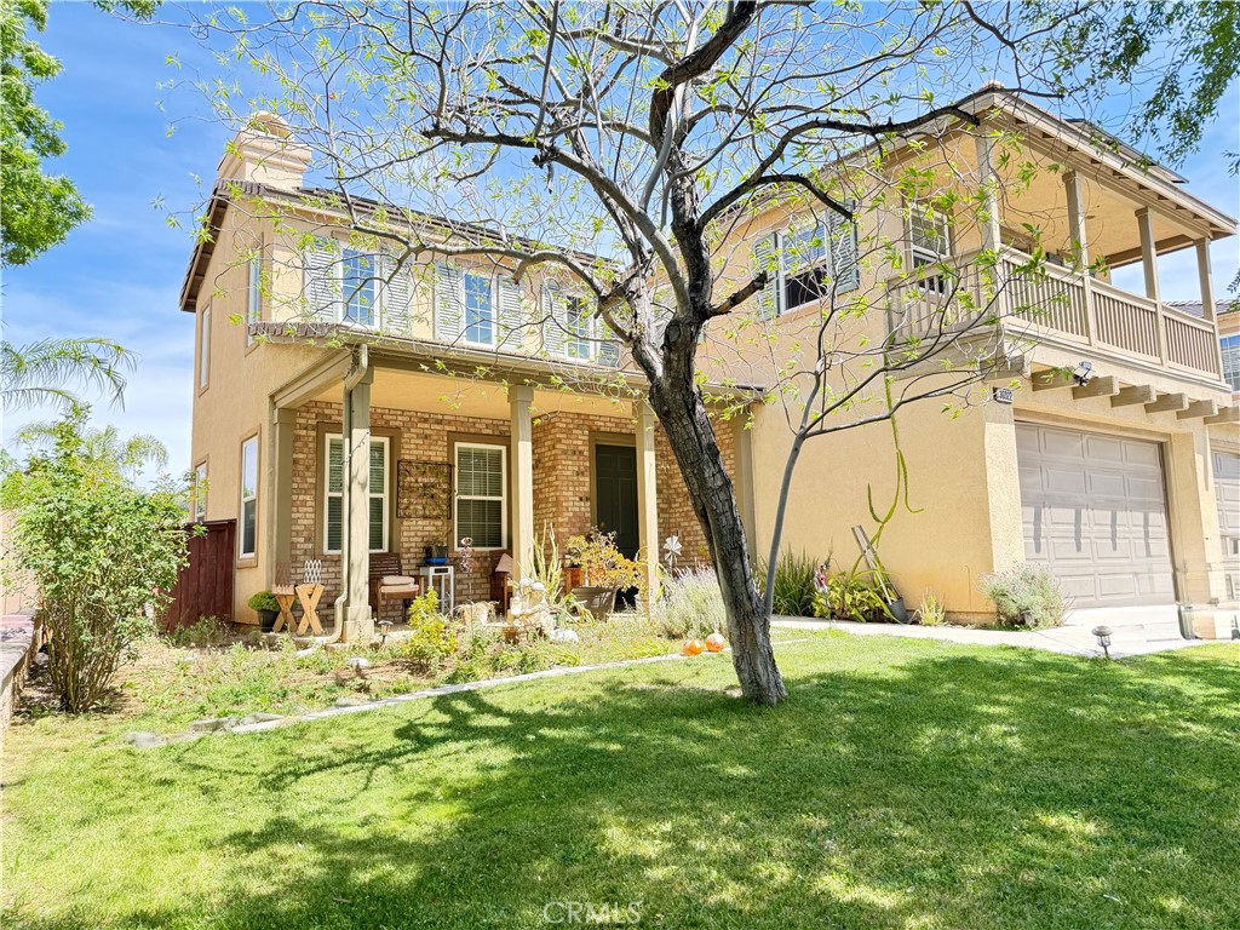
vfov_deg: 56.8
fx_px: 860
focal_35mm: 24
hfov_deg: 71.6
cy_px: 465
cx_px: 620
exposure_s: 1/543
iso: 100
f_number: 1.78
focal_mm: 6.76
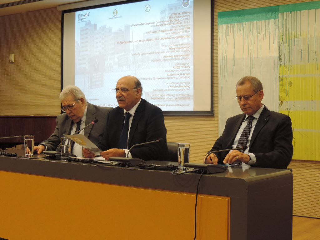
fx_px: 555
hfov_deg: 32.2
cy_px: 120
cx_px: 160
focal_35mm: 60
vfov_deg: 24.4
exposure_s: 1/40
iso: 400
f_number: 3.7
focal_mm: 10.7
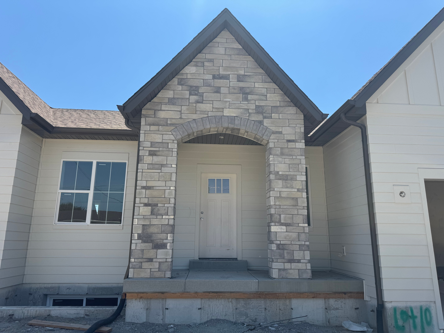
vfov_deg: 56.8
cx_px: 222
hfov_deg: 71.6
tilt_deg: +11.3
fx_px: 308
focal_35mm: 24
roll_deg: -0.8
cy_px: 166
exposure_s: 1/4049
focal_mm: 6.76
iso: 80
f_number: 1.78
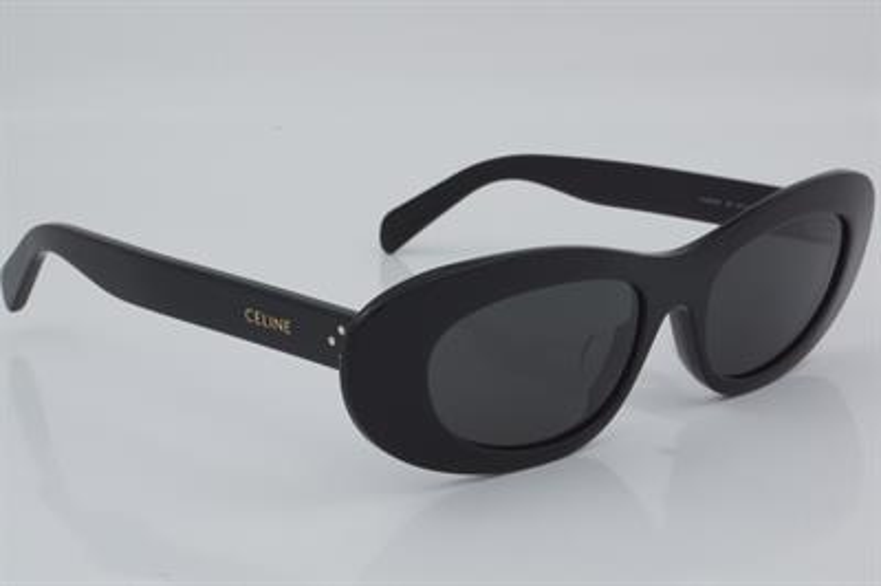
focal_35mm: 75
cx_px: 440
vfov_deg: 18.2
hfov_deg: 27.0
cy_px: 293
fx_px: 1834
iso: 100
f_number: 32
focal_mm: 50
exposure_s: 1/4
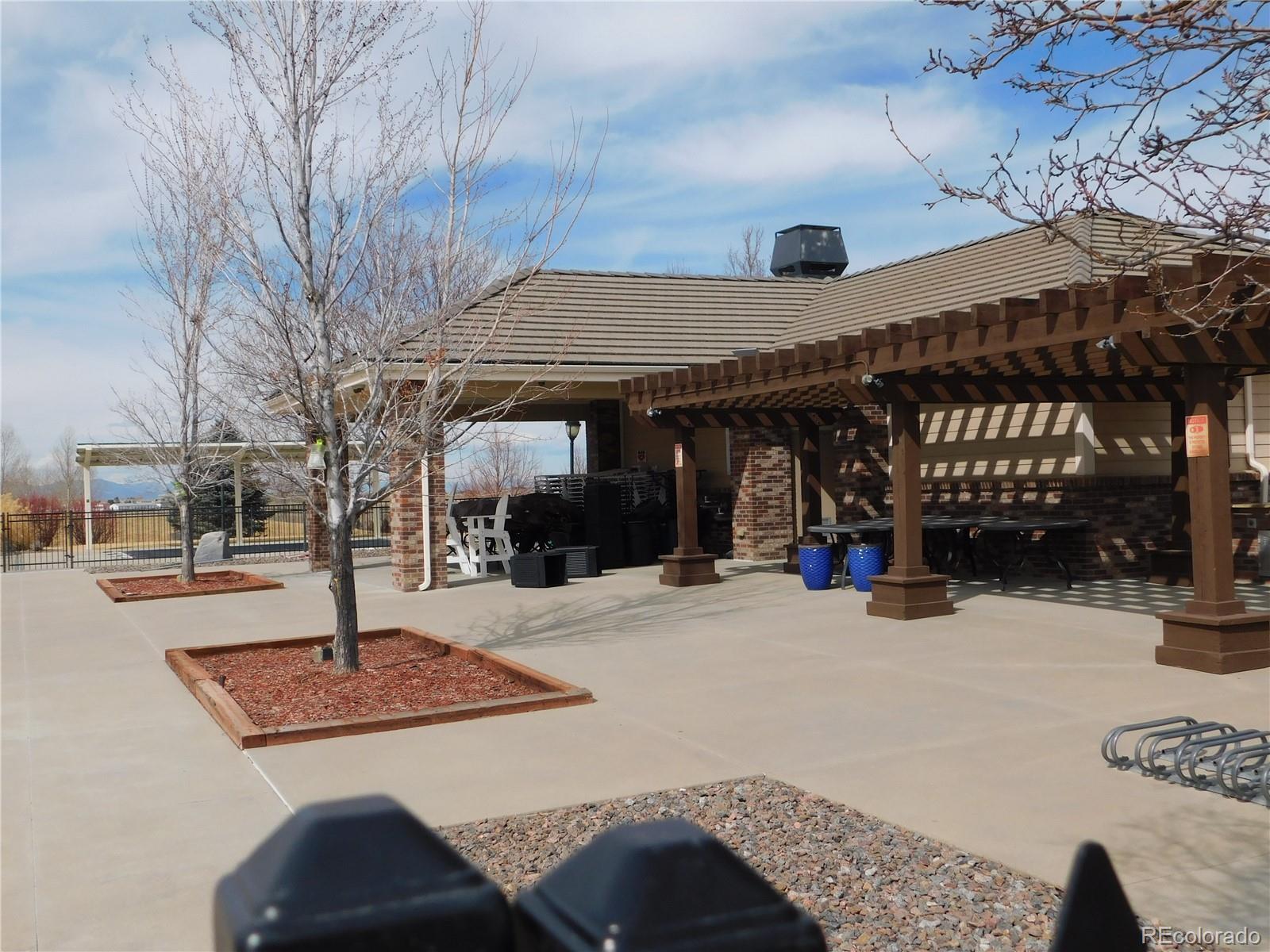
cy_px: 476
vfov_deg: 39.7
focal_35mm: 36
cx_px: 635
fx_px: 1321
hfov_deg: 51.4
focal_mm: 6.3
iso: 125
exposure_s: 1/500
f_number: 7
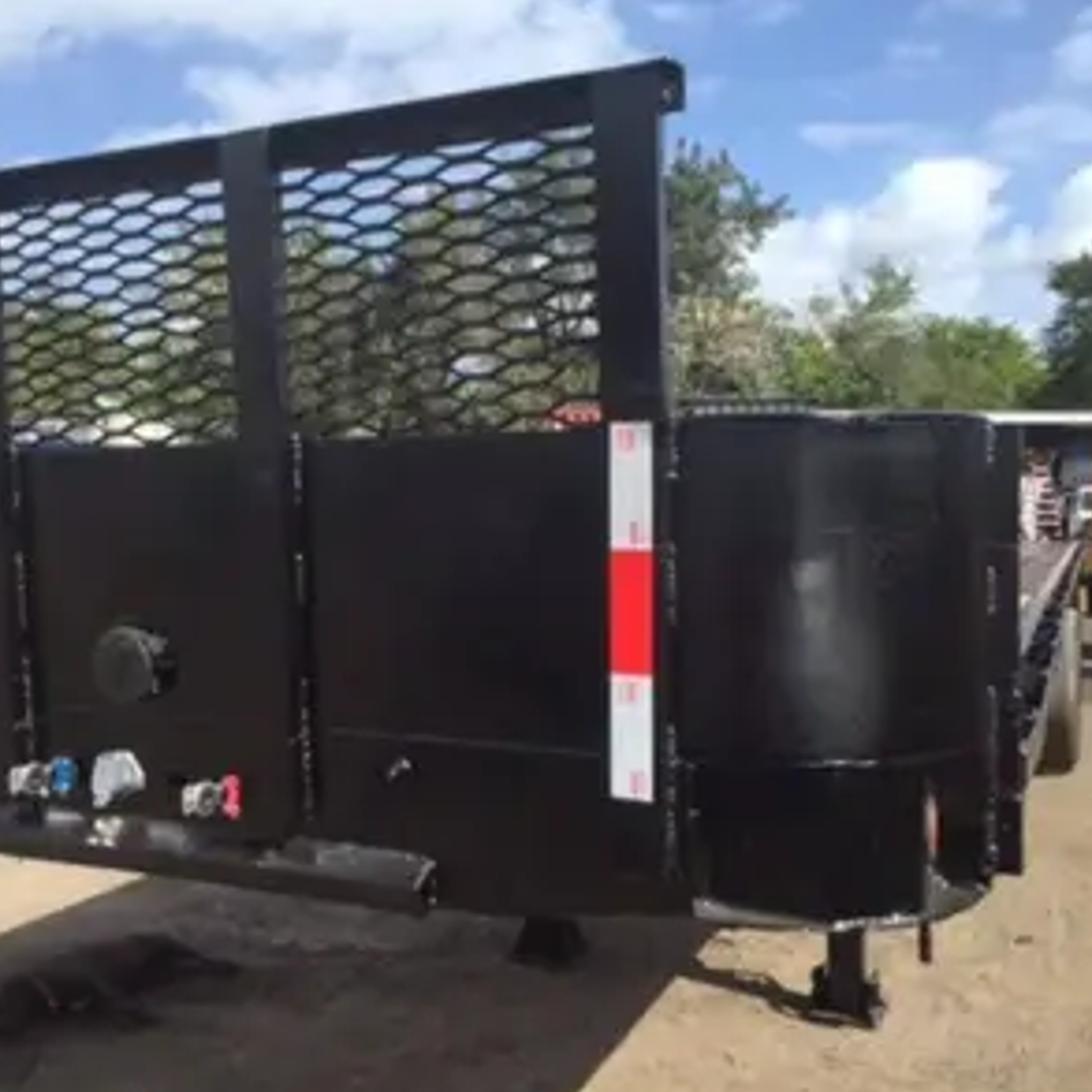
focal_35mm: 35
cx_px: 391
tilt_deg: -0.9
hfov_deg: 46.7
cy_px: 544
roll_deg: -0.8
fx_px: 1249
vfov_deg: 47.2
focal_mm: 4.15
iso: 32
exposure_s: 1/1319
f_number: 2.2
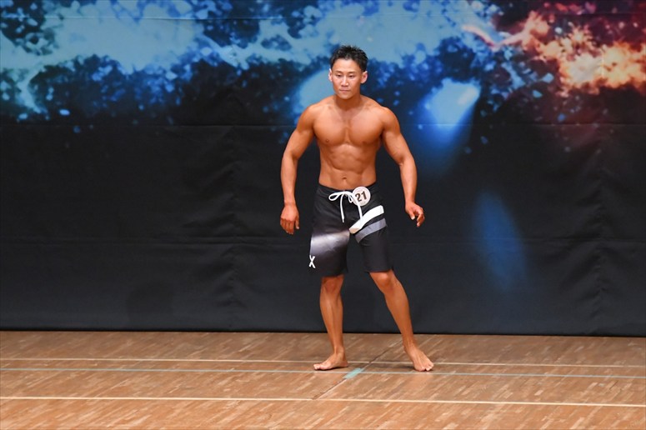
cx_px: 323
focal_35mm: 285
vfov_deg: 4.8
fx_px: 5112
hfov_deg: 7.2
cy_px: 215
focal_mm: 190
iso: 8000
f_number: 5.6
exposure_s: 1/400
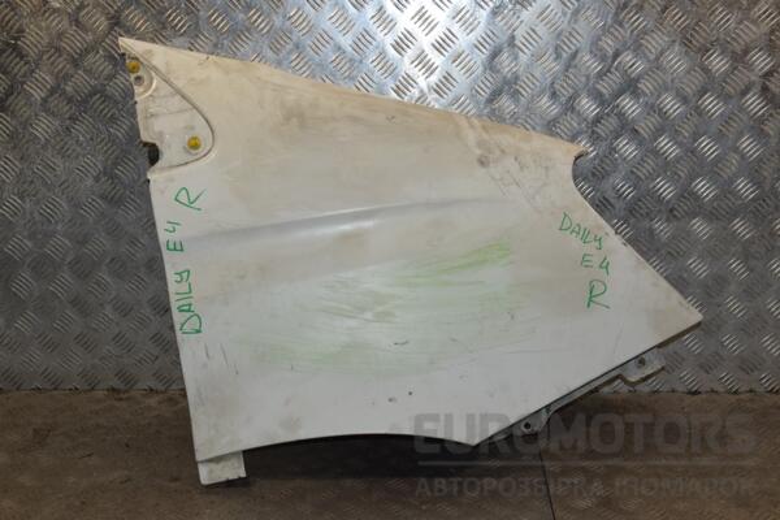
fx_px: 1040
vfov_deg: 28.1
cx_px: 390
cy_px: 260
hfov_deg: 41.1
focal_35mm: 48
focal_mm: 32
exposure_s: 1/200
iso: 800
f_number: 10
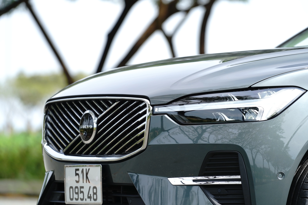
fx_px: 1660
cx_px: 154
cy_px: 102
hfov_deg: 10.6
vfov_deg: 7.1
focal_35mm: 194
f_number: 4
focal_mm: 194
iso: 250
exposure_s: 1/1000
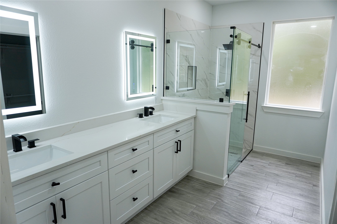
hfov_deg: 73.7
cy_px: 112
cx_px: 168
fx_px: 225
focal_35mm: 24
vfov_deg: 53.1
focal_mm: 16
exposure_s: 1/160
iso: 250
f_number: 4
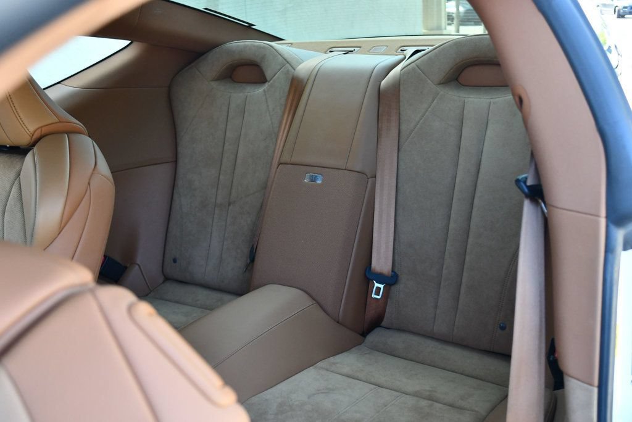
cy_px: 211
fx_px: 632
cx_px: 316
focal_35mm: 36
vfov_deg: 36.9
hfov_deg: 53.1
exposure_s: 1/250
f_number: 3.5
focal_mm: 18
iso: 640
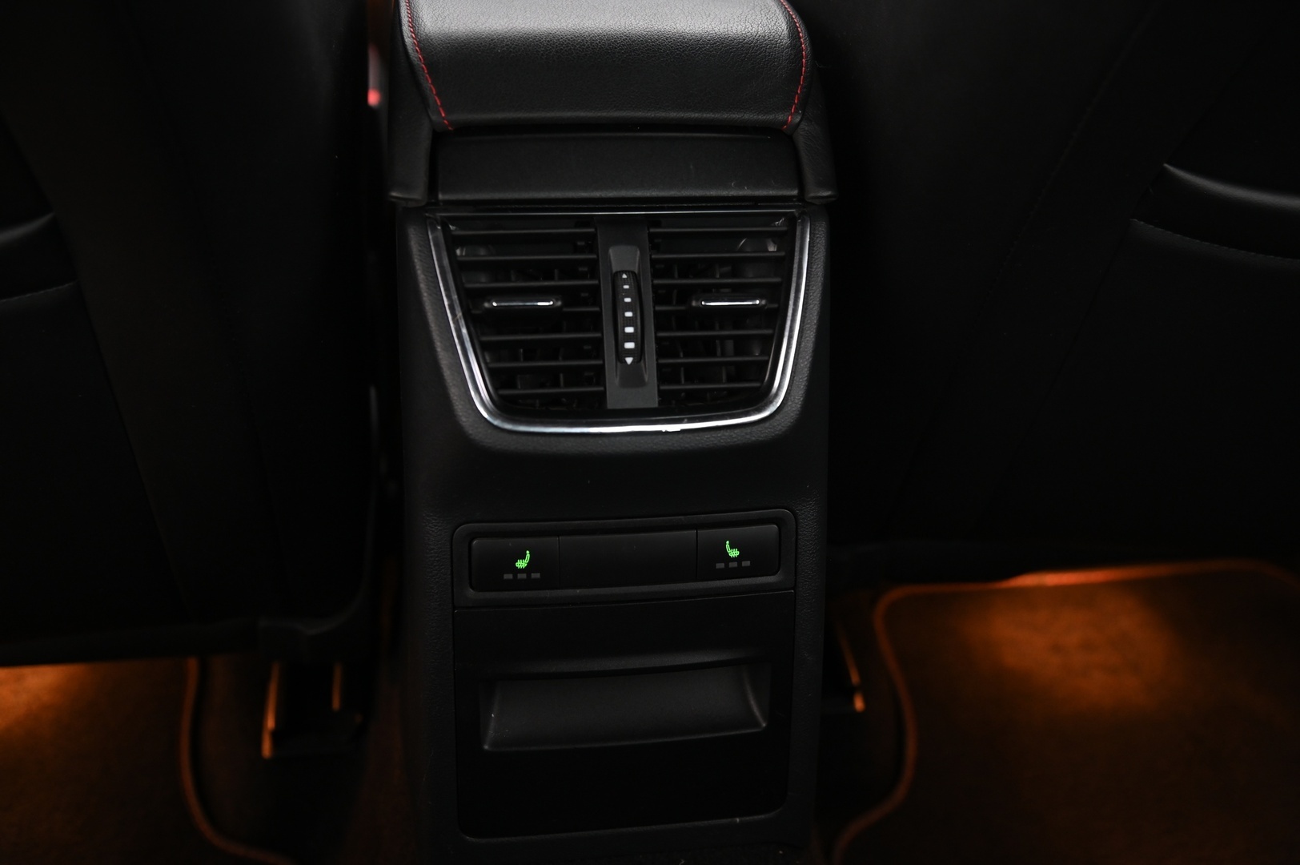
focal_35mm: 38
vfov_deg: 35.0
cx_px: 650
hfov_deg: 50.7
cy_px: 432
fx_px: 1371
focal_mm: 38
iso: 2000
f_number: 4
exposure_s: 1/10
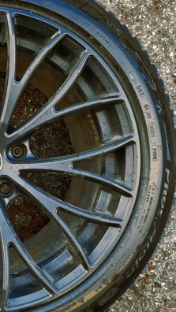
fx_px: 315
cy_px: 165
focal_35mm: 38
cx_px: -17
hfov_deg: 28.4
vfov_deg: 52.7
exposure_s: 1/100
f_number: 1.8
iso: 250
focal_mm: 5.4
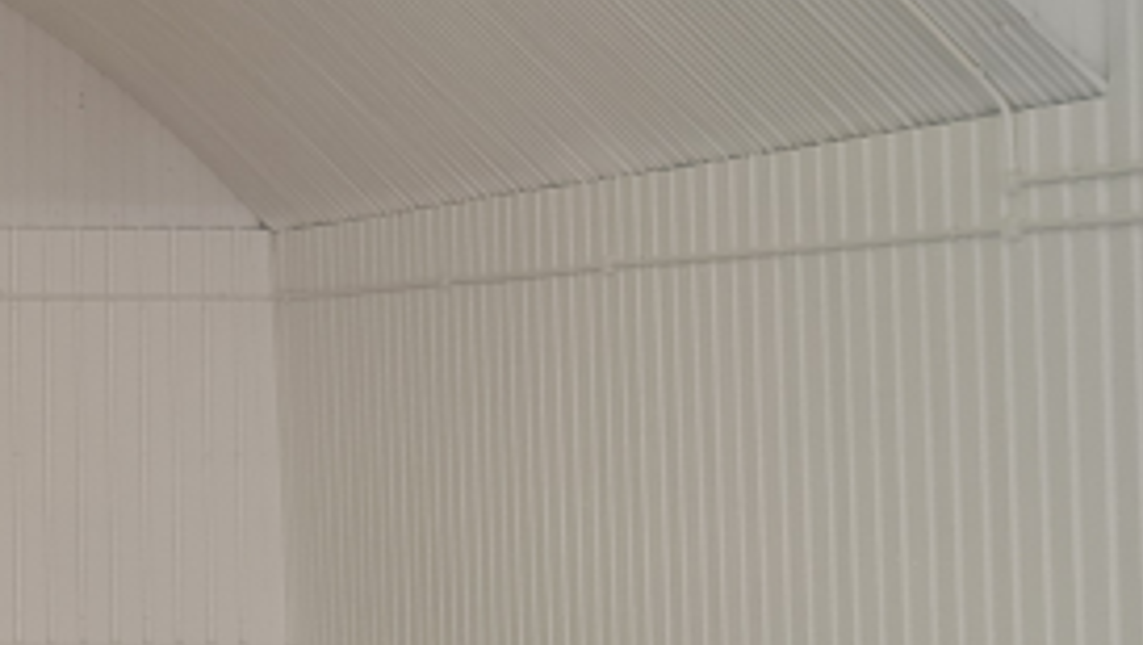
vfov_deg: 12.4
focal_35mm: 98
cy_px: 197
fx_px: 2972
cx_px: -536
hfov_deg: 19.2
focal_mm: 5.23
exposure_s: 1/50
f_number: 1.8
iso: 50
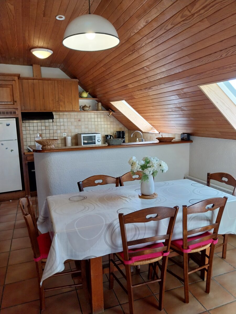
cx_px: 118
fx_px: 236
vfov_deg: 67.3
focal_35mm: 26
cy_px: 157
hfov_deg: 53.1
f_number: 1.8
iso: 40
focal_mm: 4
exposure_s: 1/50
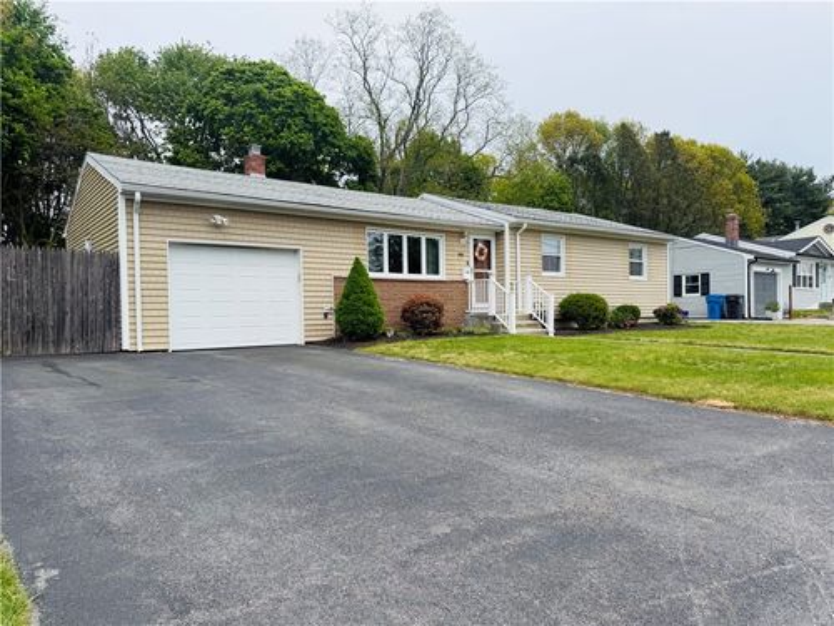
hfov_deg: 71.6
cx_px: 417
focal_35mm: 24
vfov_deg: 56.8
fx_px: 578
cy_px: 313
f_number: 1.78
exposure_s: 1/4167
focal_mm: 6.76
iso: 80
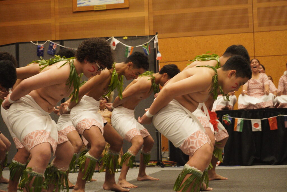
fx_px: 598
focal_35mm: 75
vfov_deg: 18.2
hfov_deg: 27.0
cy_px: 96
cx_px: 144
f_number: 5.6
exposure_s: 1/80
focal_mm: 50
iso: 4000
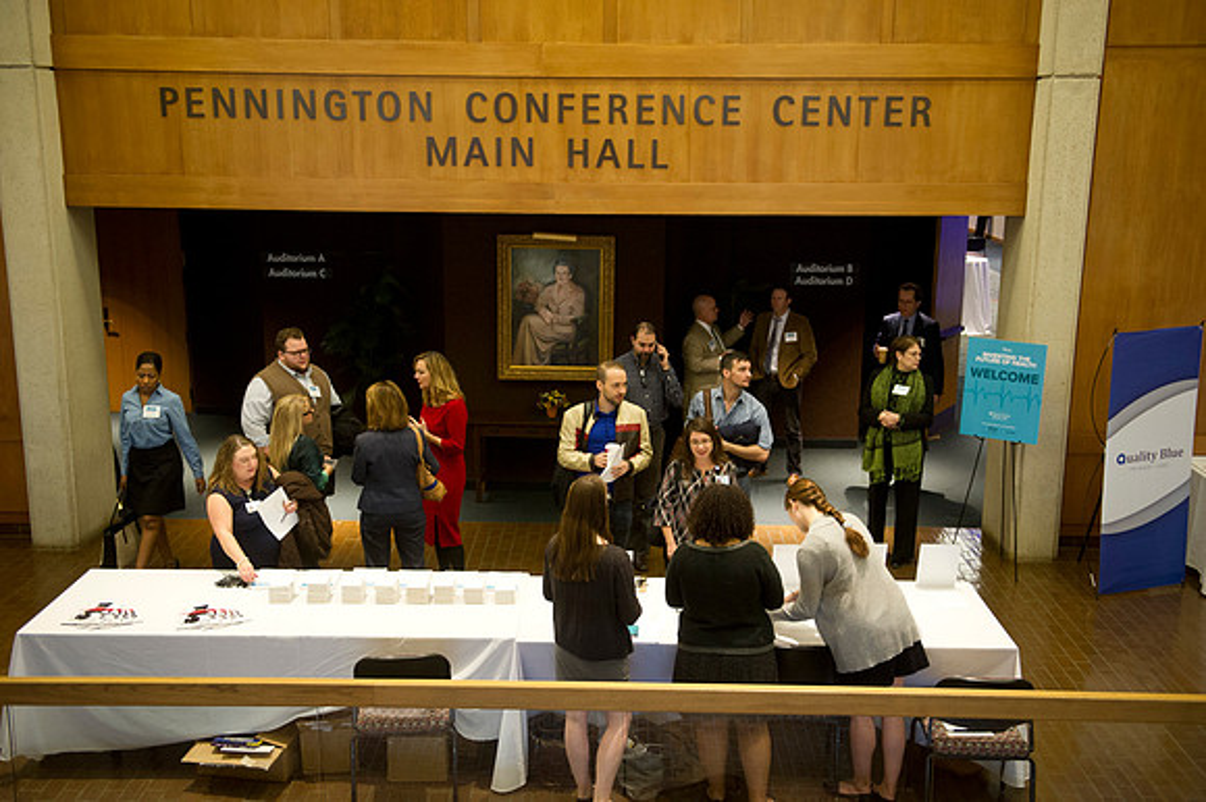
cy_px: 401
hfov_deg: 48.5
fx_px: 1339
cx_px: 603
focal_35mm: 40
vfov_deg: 33.4
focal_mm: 40
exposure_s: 1/60
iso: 2500
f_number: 2.8
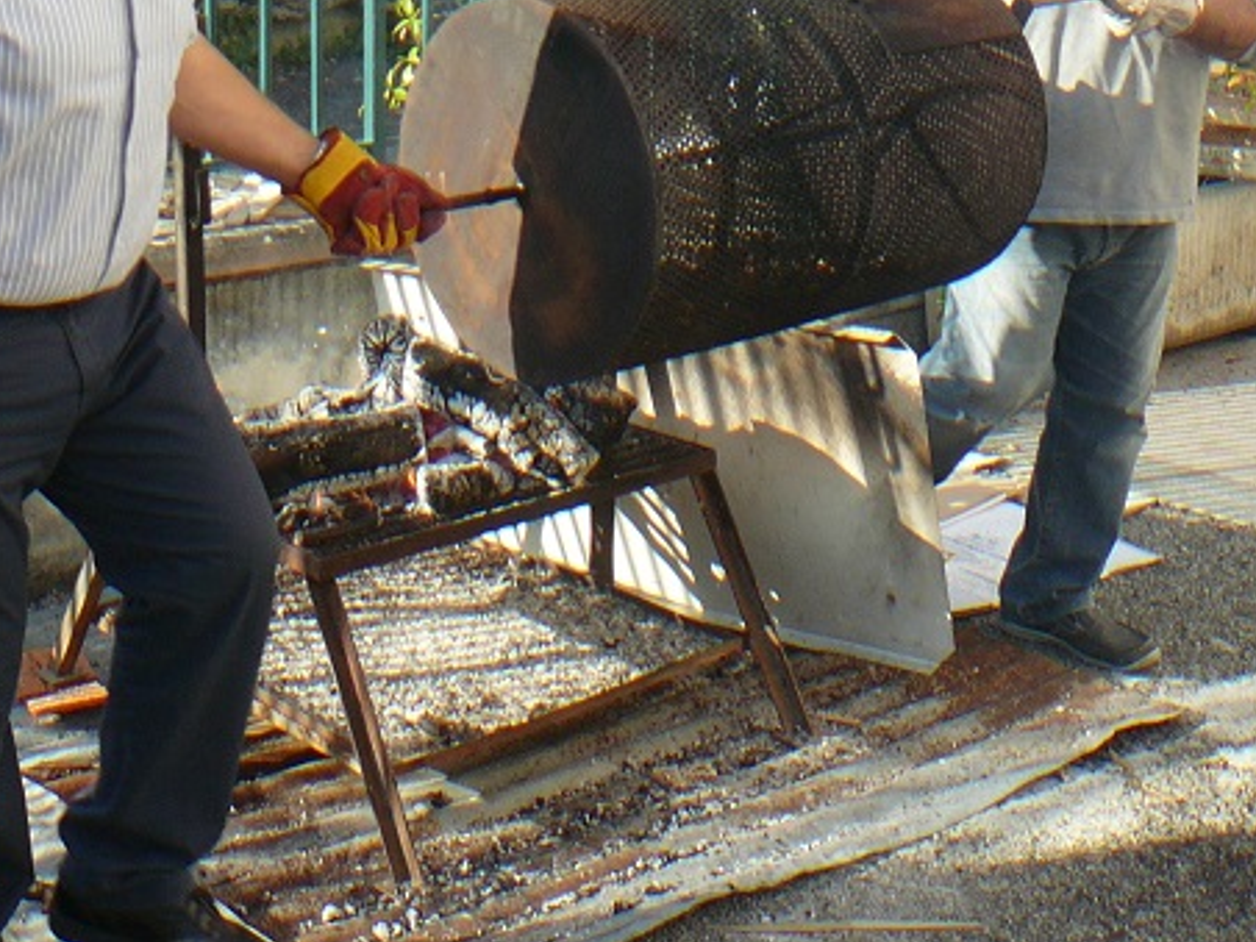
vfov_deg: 23.1
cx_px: 400
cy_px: 114
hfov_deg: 30.9
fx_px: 2250
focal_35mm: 62
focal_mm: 5.2
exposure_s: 1/320
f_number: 2.8
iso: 80
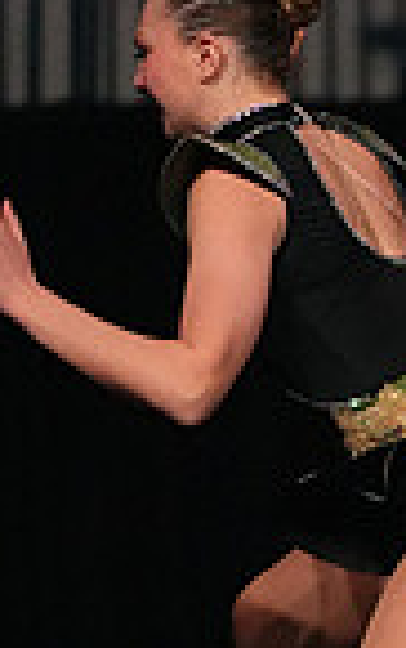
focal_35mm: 1225
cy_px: 217
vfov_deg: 1.7
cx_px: 1173
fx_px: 21623
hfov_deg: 1.1
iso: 16000
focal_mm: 300
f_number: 3.5
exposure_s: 1/1250
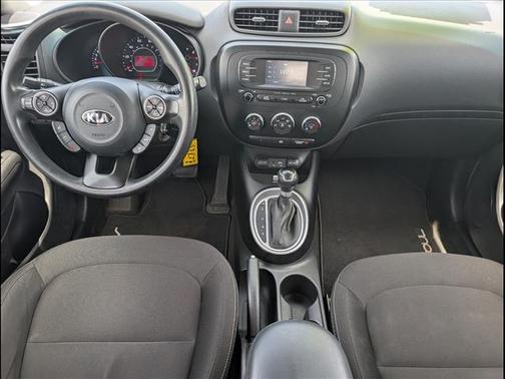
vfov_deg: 56.8
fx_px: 350
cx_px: 252
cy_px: 190
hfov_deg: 71.6
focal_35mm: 24
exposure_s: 1/128
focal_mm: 6.9
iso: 61
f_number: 1.68
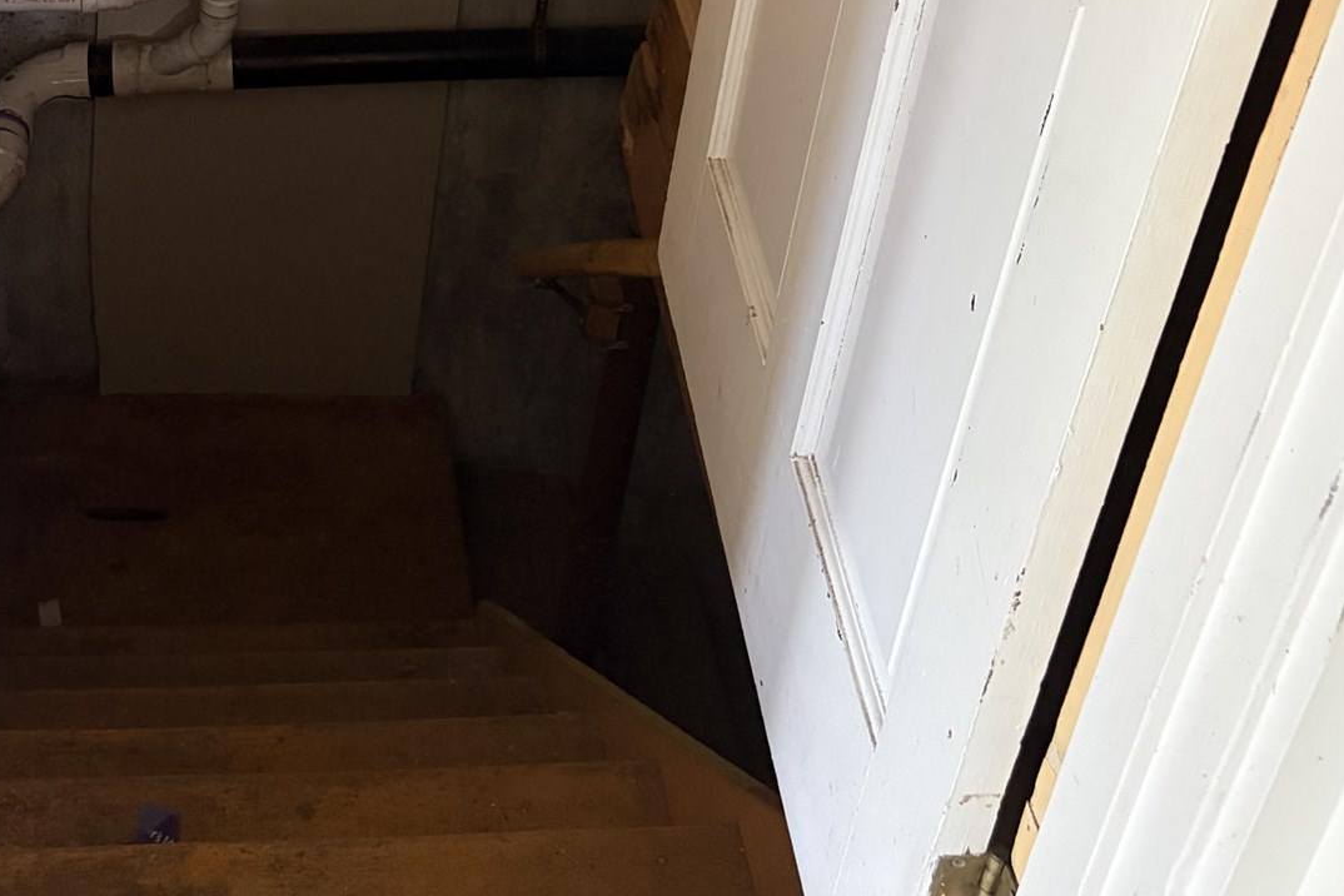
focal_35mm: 58
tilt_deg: -29.3
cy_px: -185
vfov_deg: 21.6
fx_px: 2165
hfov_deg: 34.0
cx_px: 388
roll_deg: -7.0
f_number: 1.6
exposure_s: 1/53
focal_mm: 5.96
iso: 500
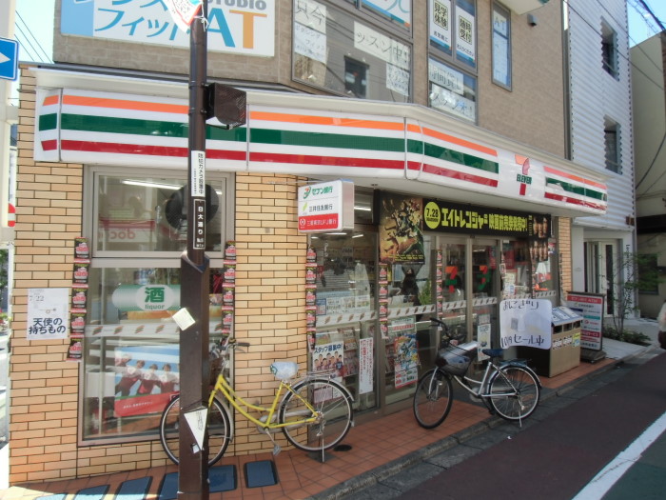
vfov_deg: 56.8
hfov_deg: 71.6
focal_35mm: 24
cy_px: 250
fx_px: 462
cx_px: 333
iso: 64
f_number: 3
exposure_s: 1/200
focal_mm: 4.24
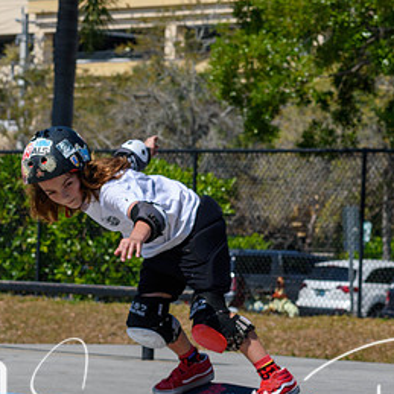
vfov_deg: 8.7
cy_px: 279
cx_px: 224
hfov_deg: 8.7
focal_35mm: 200
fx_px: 2575
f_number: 8
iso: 200
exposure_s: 1/1000
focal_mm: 70
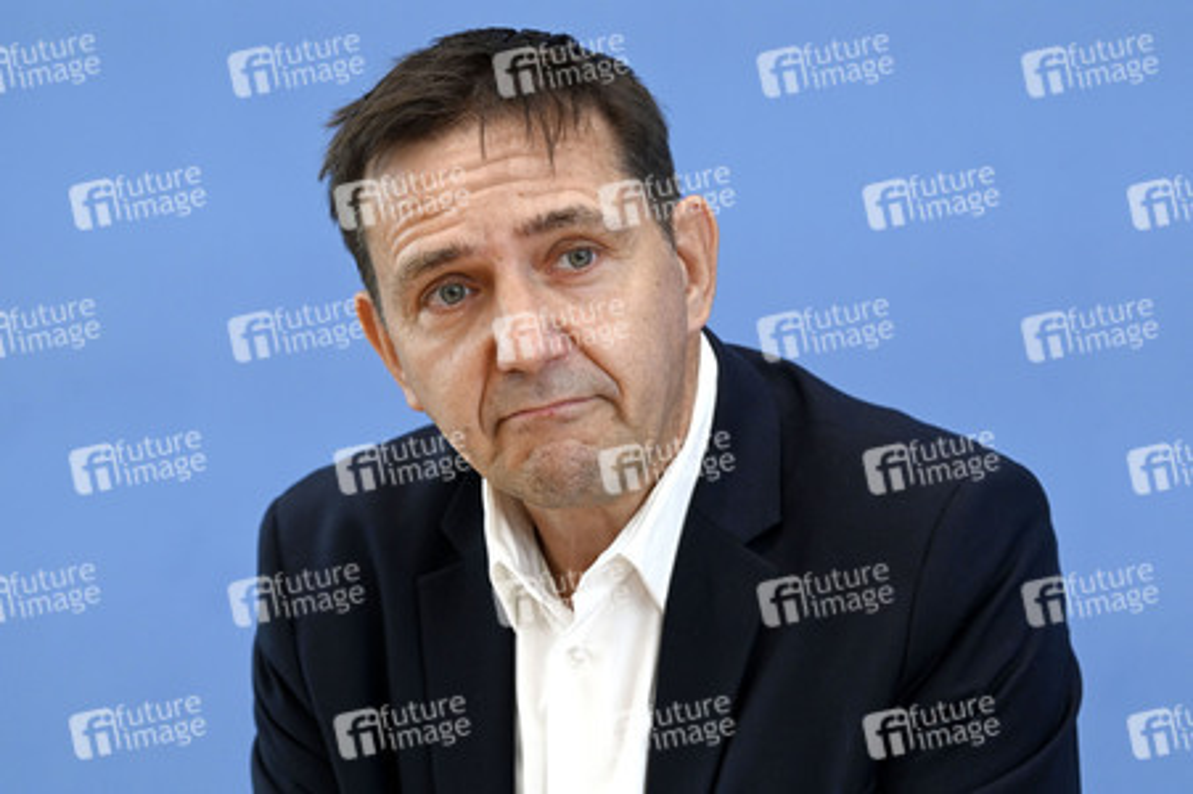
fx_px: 4967
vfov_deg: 9.1
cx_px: 596
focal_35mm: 150
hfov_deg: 13.7
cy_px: 397
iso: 2000
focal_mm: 150
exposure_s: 1/640
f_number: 5.6
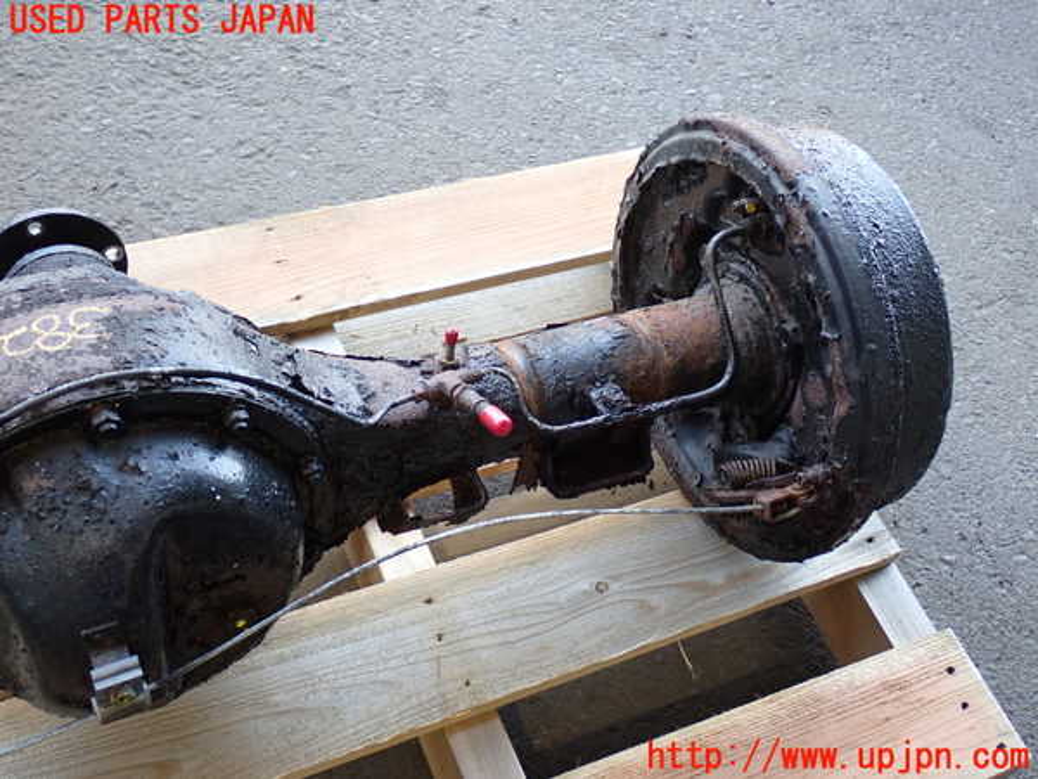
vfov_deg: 32.9
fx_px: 1319
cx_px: 519
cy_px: 390
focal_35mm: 44
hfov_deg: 42.9
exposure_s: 1/40
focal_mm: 7.84
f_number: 2.9
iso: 250
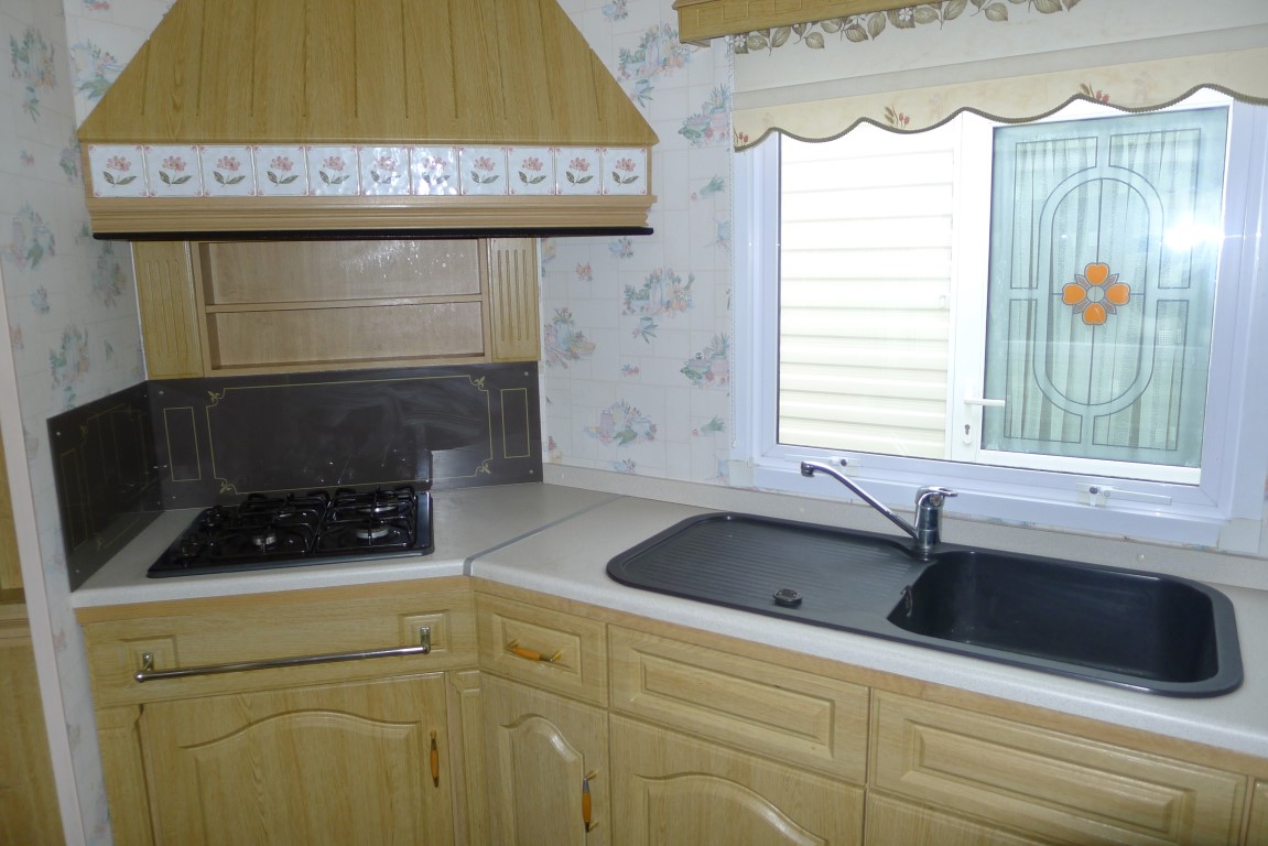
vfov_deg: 53.2
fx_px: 845
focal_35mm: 24
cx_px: 634
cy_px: 423
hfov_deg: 73.7
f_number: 2
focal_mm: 5.1
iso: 100
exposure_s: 1/100
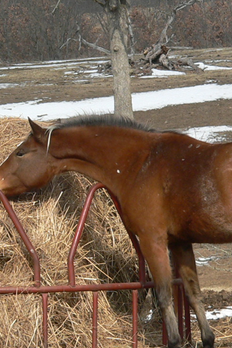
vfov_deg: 4.9
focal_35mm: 420
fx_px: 4058
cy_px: 222
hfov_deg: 3.3
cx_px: 29
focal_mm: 23.9
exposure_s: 1/500
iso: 80
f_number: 5.2
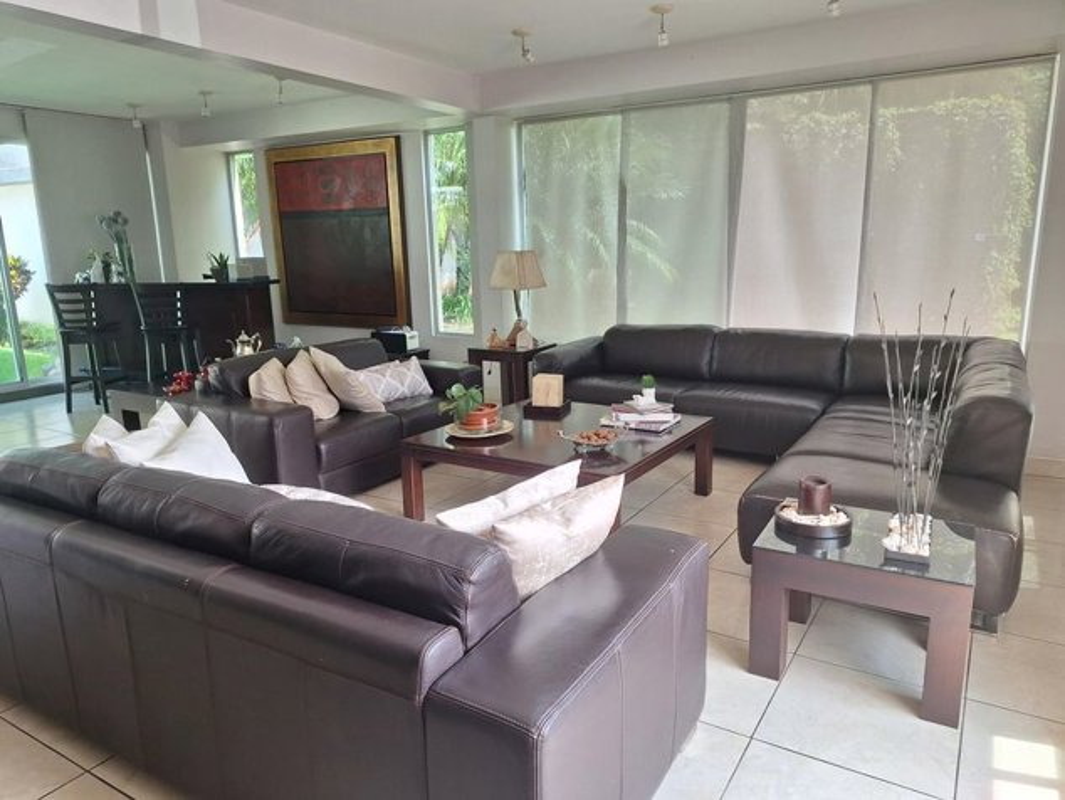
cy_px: 400
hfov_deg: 73.9
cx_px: 532
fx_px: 708
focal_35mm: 23
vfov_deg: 58.9
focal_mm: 5.54
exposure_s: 1/120
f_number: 1.8
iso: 50
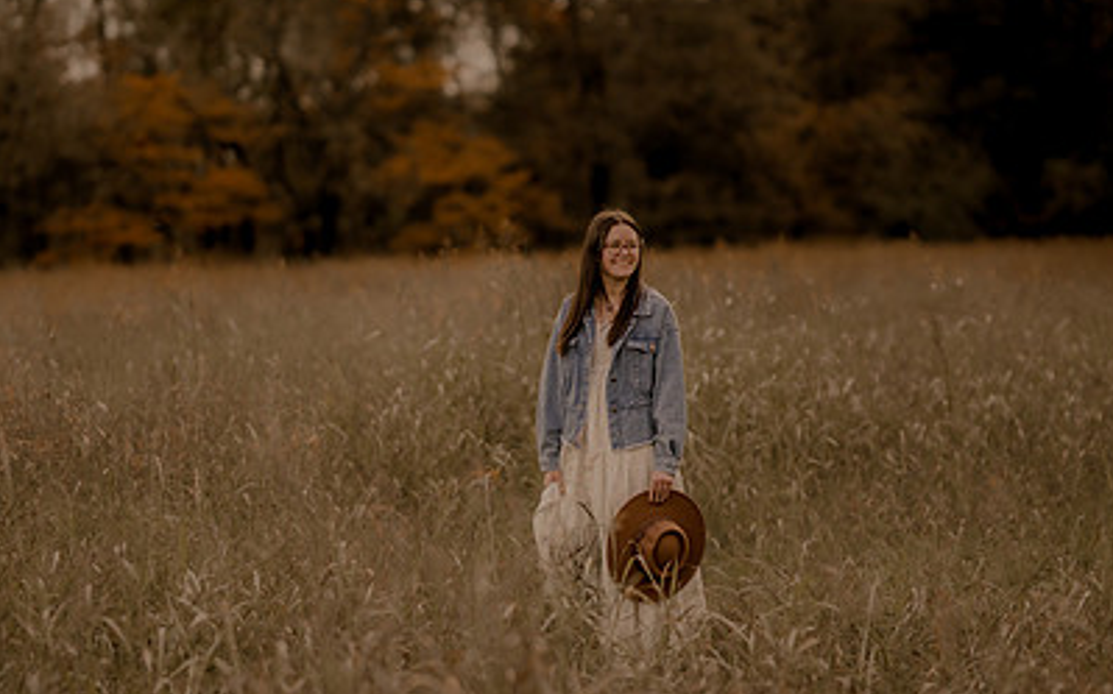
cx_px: 533
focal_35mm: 126
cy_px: 341
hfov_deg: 16.6
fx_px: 3820
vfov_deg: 10.4
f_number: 1.4
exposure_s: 1/3200
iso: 200
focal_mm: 85
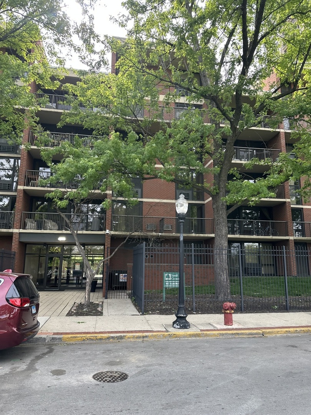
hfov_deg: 56.8
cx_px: 156
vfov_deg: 71.6
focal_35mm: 24
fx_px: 287
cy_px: 208
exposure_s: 1/561
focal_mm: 6.86
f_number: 1.78
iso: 80
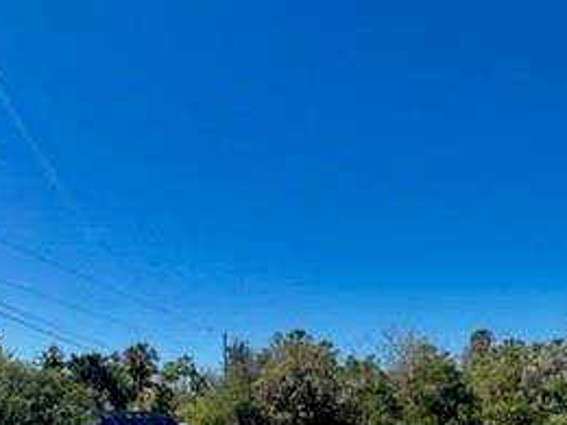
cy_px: 451
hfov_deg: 56.2
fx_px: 524
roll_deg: +0.4
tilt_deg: -4.4
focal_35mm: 32
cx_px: 216
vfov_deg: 37.9
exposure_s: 1/1179
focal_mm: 1.57
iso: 32
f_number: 1.8
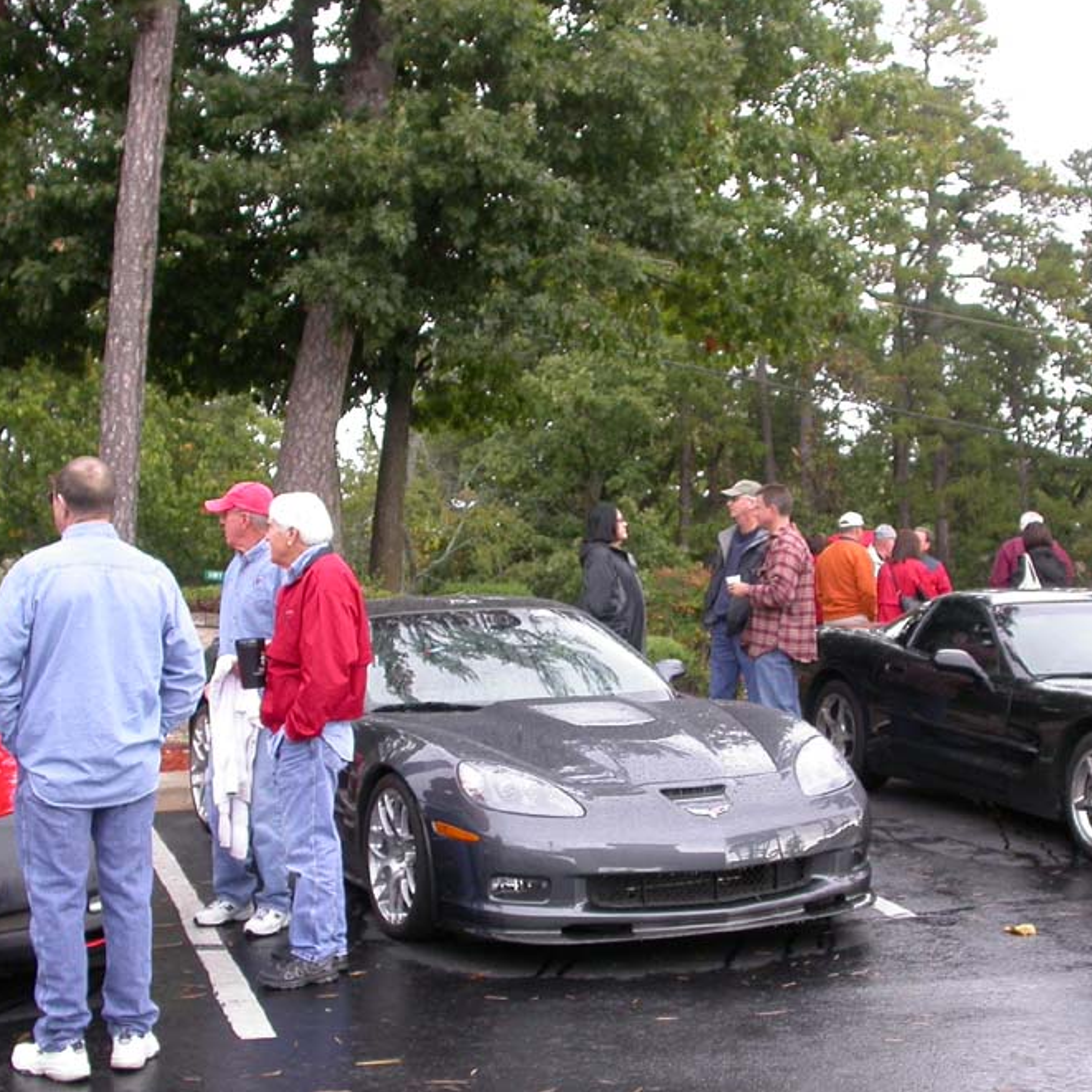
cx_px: 590
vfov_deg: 32.7
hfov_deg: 32.8
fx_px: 1856
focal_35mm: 52
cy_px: 629
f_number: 3.3
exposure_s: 1/60.3
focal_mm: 7.85
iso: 100
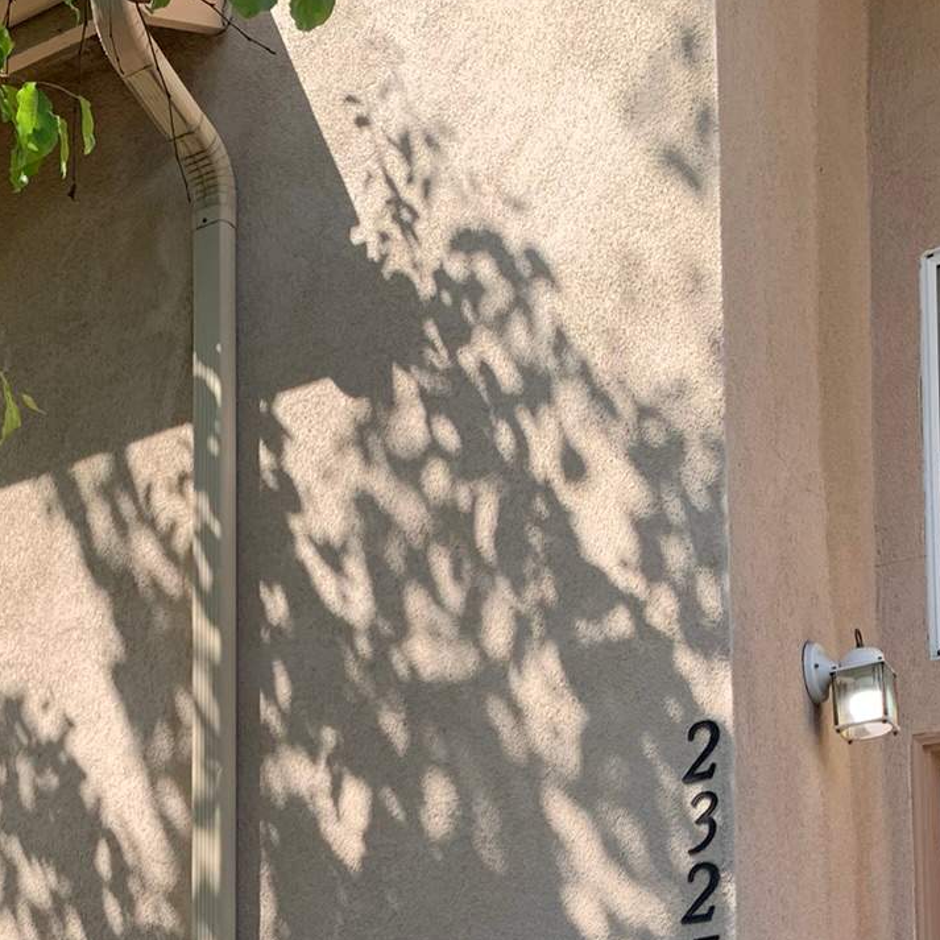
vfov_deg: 23.2
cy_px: 1209
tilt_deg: +6.5
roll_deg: +0.9
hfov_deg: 25.5
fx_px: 2028
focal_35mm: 66
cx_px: 144
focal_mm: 4.25
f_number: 1.8
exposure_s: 1/754
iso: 25
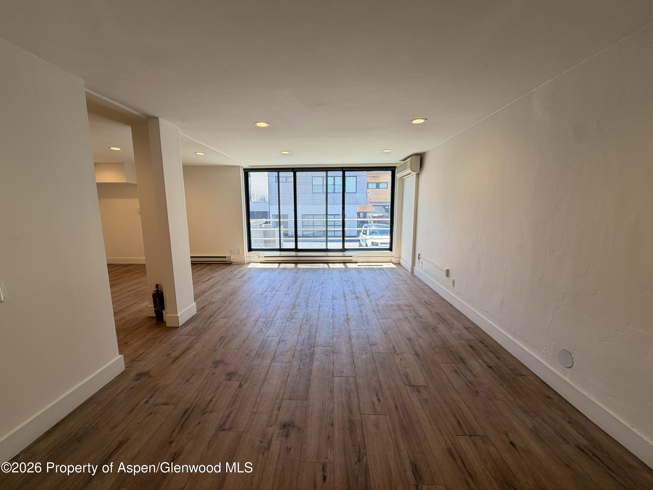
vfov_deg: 85.7
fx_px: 264
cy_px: 245
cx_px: 326
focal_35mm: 14
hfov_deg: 102.1
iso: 50
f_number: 2.2
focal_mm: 2.22
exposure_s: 1/120
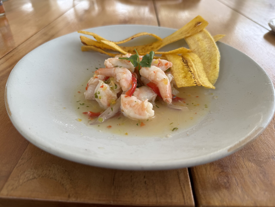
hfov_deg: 71.6
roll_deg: -1.9
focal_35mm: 24
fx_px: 191
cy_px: 104
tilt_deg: -36.5
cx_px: 138
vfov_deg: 56.8
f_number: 1.78
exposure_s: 1/627
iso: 80
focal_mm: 6.76
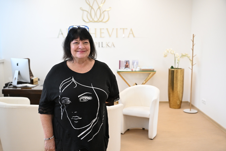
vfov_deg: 34.2
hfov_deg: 49.6
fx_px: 245
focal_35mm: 39
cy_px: 76
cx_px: 113
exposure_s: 1/640
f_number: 4
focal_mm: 39
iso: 2500
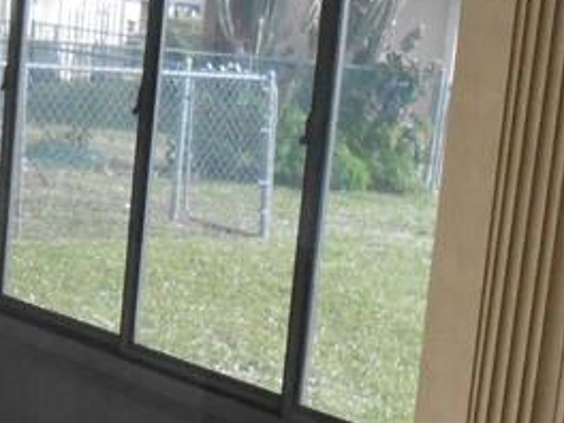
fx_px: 1646
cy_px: 276
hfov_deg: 19.2
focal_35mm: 101
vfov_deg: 14.6
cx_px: 73
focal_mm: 4.6
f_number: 3.5
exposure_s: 1/250
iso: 320
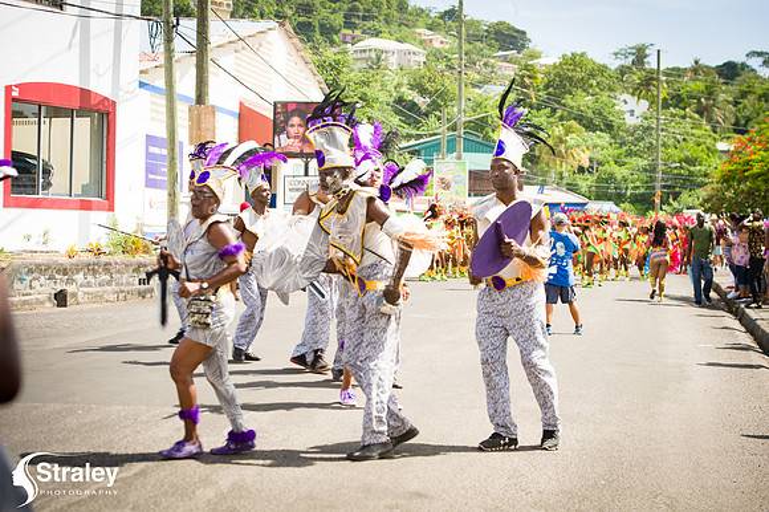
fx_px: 1494
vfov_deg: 19.4
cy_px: 256
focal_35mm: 70
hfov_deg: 28.9
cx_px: 384
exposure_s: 1/160
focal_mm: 70
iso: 100
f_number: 6.3
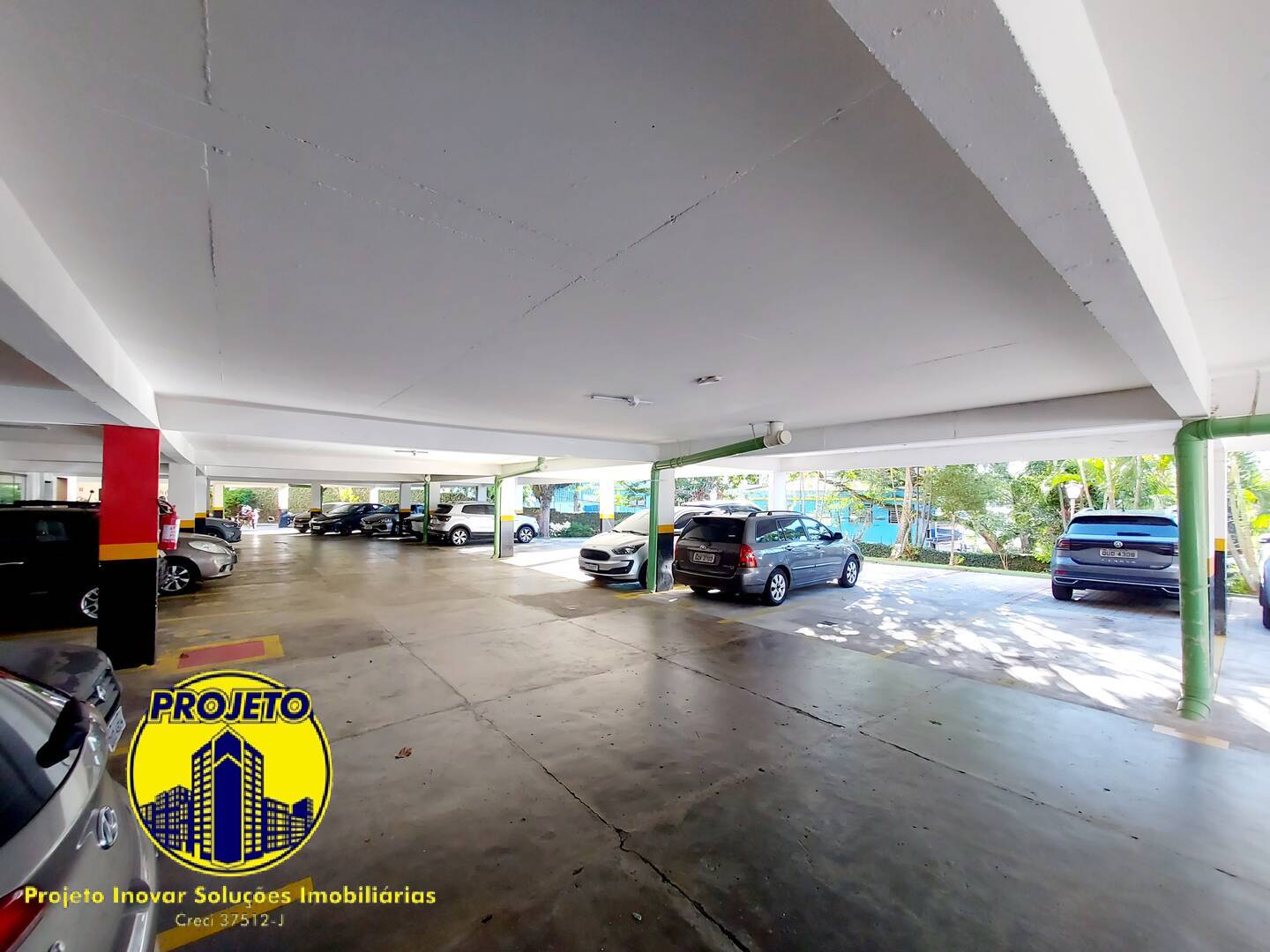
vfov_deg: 89.9
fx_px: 477
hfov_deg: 106.2
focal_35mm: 13
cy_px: 476
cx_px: 635
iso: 100
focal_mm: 1.74
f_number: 2.2
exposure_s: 1/120
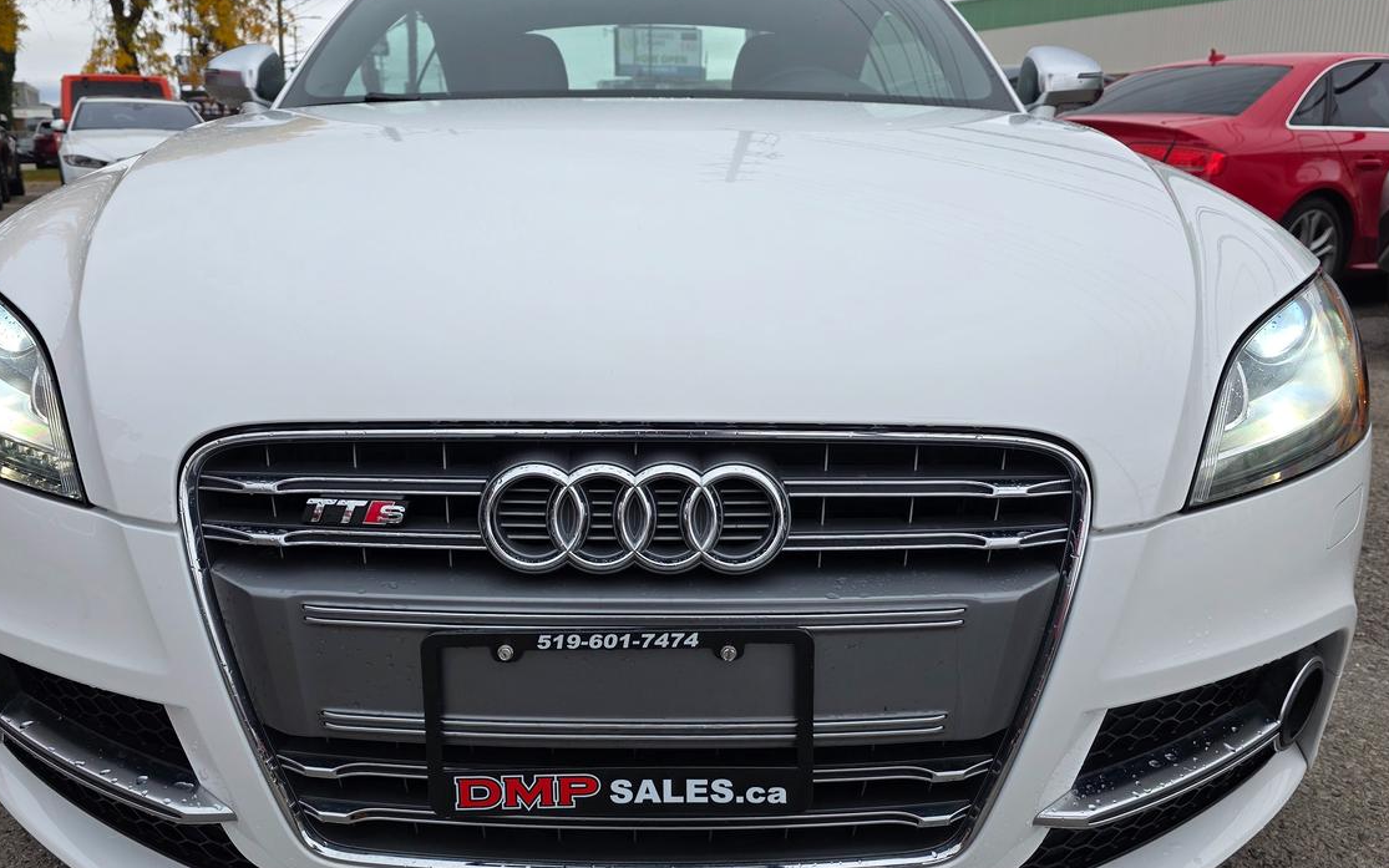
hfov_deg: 66.4
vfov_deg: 44.5
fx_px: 1060
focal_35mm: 28
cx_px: 645
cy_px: 479
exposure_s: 1/200
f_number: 1.7
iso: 12
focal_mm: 6.3
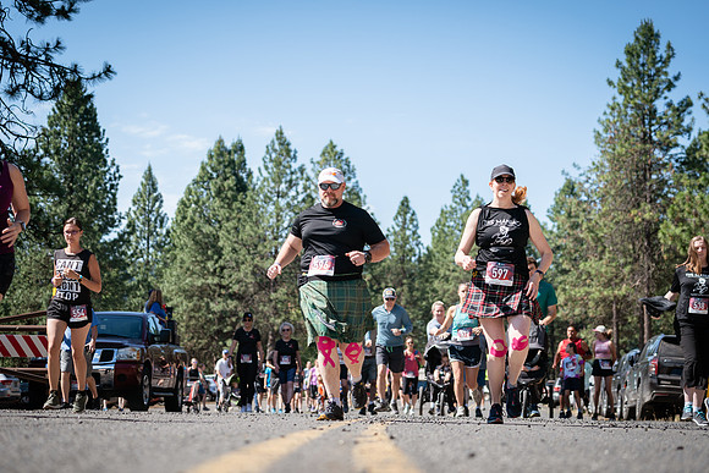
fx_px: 1458
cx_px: 354
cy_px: 236
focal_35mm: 74
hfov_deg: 27.3
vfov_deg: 18.4
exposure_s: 1/500
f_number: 4
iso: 100
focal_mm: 74
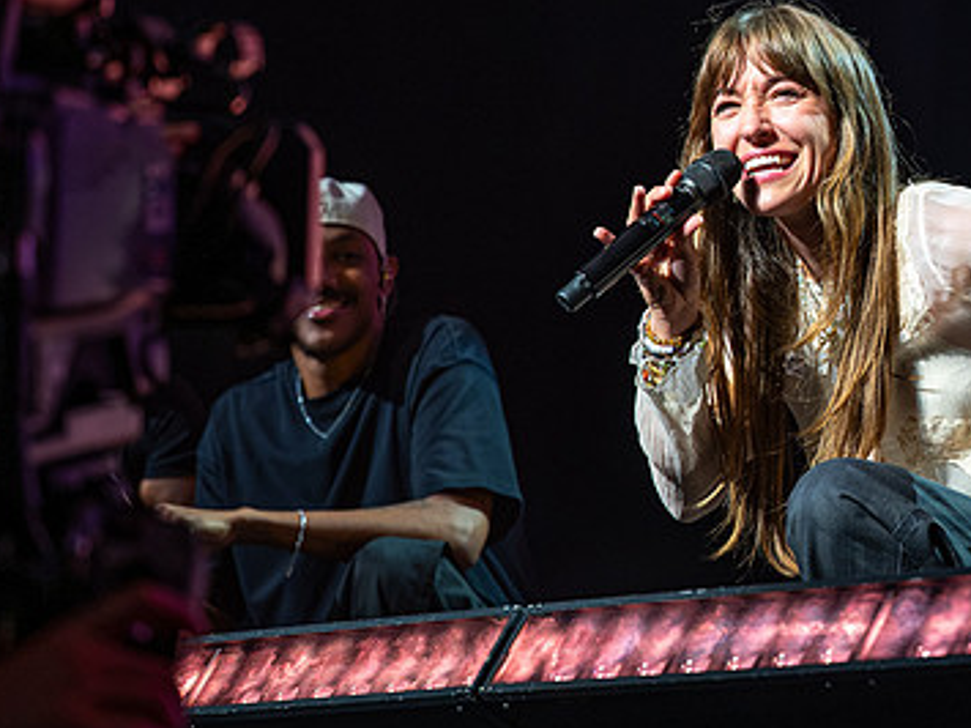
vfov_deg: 8.8
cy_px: 157
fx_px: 4711
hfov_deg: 11.7
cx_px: 936
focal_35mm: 168
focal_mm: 70
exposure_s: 1/250
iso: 400
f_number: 2.8
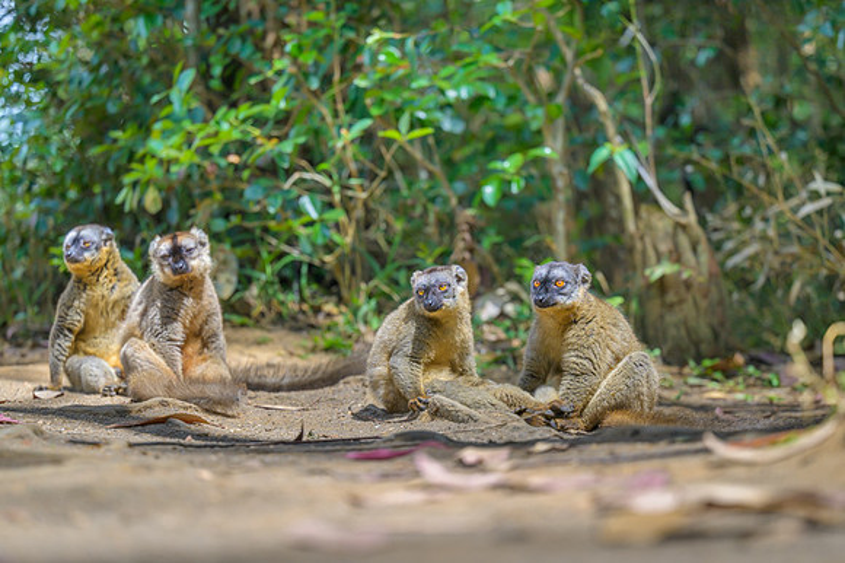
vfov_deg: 14.4
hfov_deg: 21.5
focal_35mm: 95
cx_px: 422
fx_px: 2228
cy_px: 290
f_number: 2.8
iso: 160
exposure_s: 1/2000
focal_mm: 86
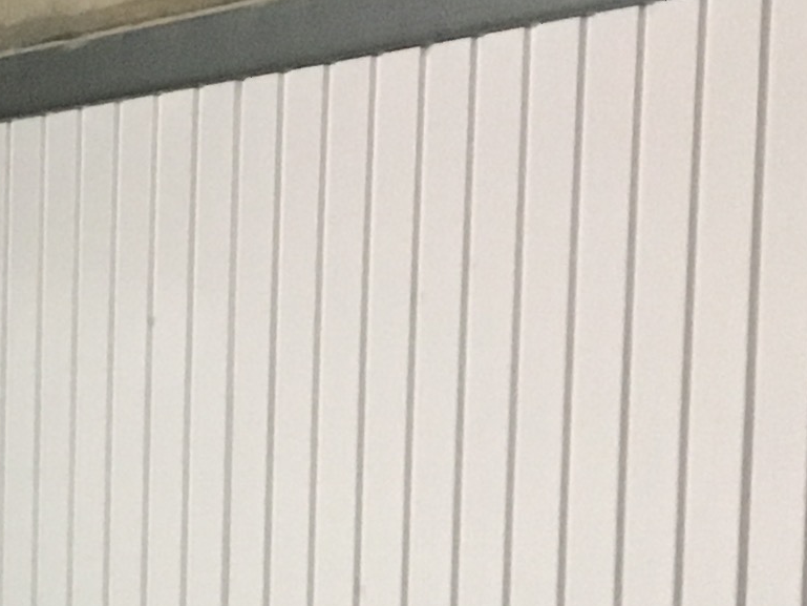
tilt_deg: -8.9
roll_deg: +0.3
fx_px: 3544
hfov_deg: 12.1
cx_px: -549
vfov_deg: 9.5
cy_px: 864
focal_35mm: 152
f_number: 2.2
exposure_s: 1/25
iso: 200
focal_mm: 4.15
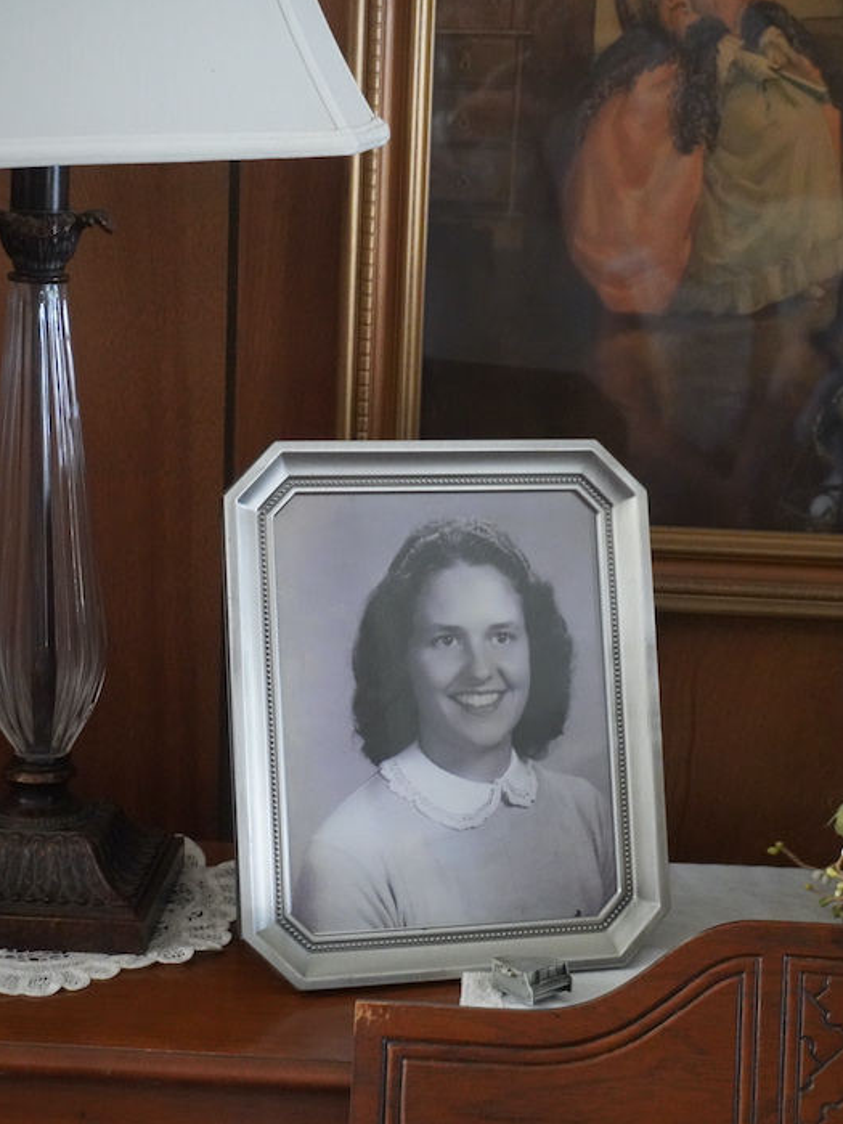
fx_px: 2193
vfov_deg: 28.7
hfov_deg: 21.8
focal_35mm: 68
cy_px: 599
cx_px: 425
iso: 6400
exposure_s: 1/40
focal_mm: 41
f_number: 5.6
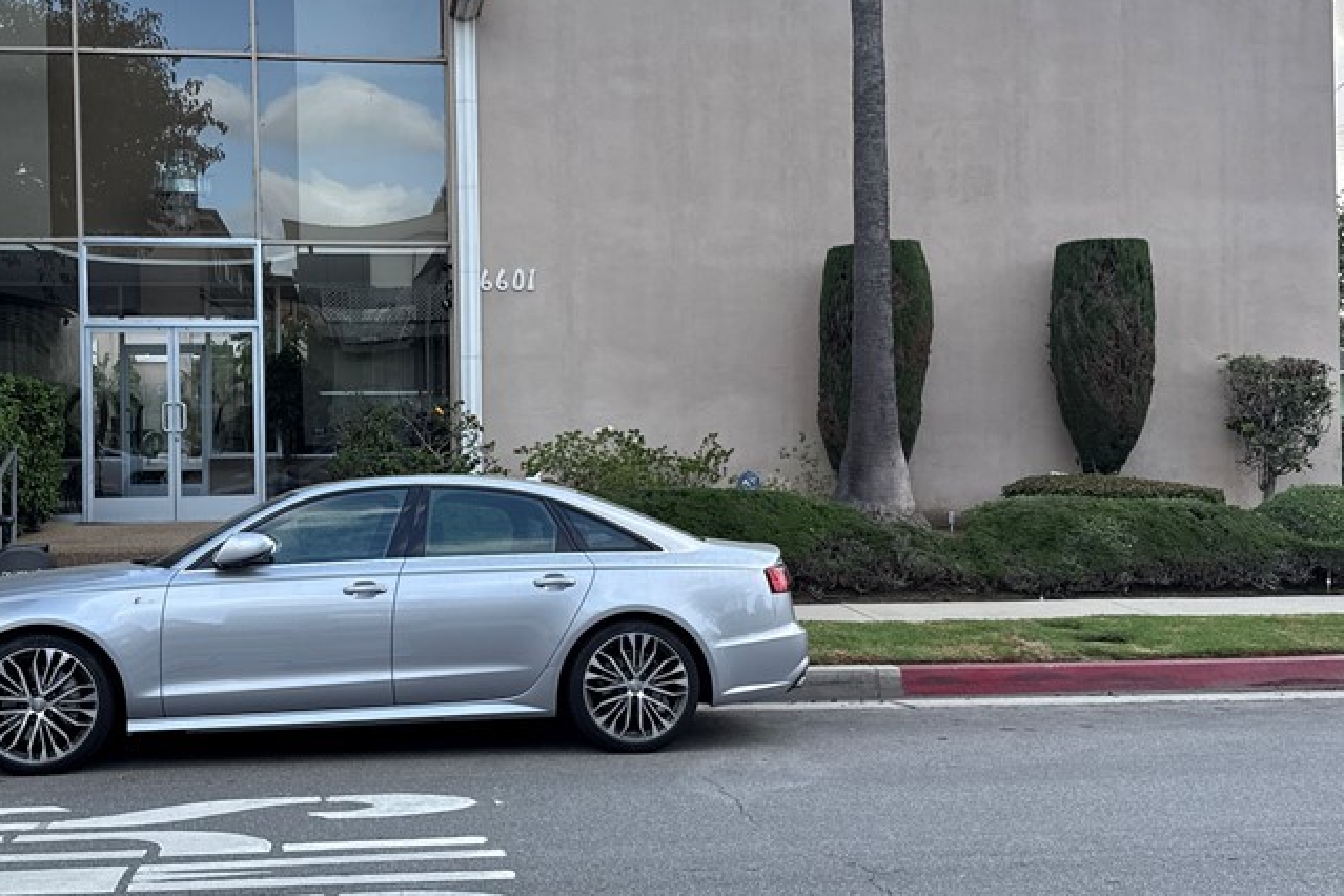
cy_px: 414
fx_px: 1493
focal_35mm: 40
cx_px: 511
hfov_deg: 48.0
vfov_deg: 33.4
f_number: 1.78
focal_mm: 6.76
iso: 100
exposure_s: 1/1493
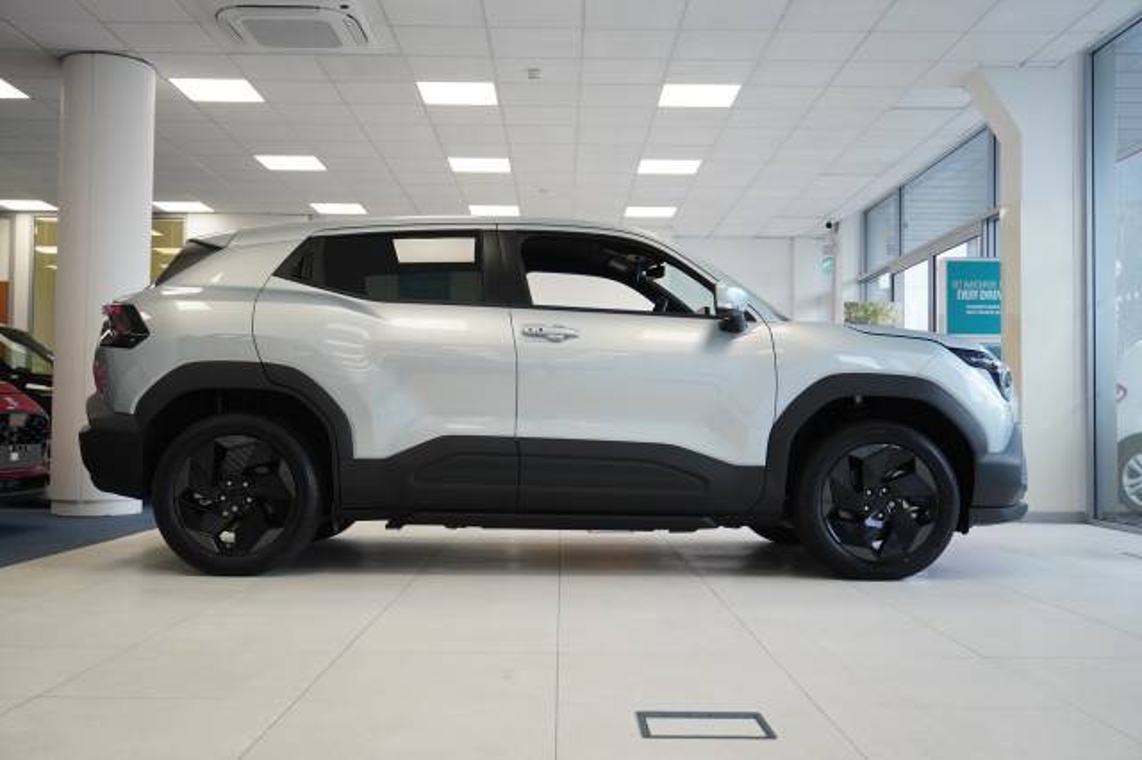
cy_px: 380
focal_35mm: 36
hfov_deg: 53.2
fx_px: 1141
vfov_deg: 36.8
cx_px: 571
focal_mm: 24
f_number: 4.5
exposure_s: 1/160
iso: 1000
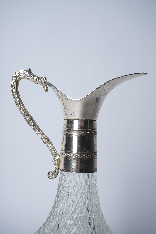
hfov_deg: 28.6
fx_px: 305
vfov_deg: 41.9
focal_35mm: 47
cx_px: 78
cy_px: 117
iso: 64
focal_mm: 47
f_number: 16
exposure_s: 1/160
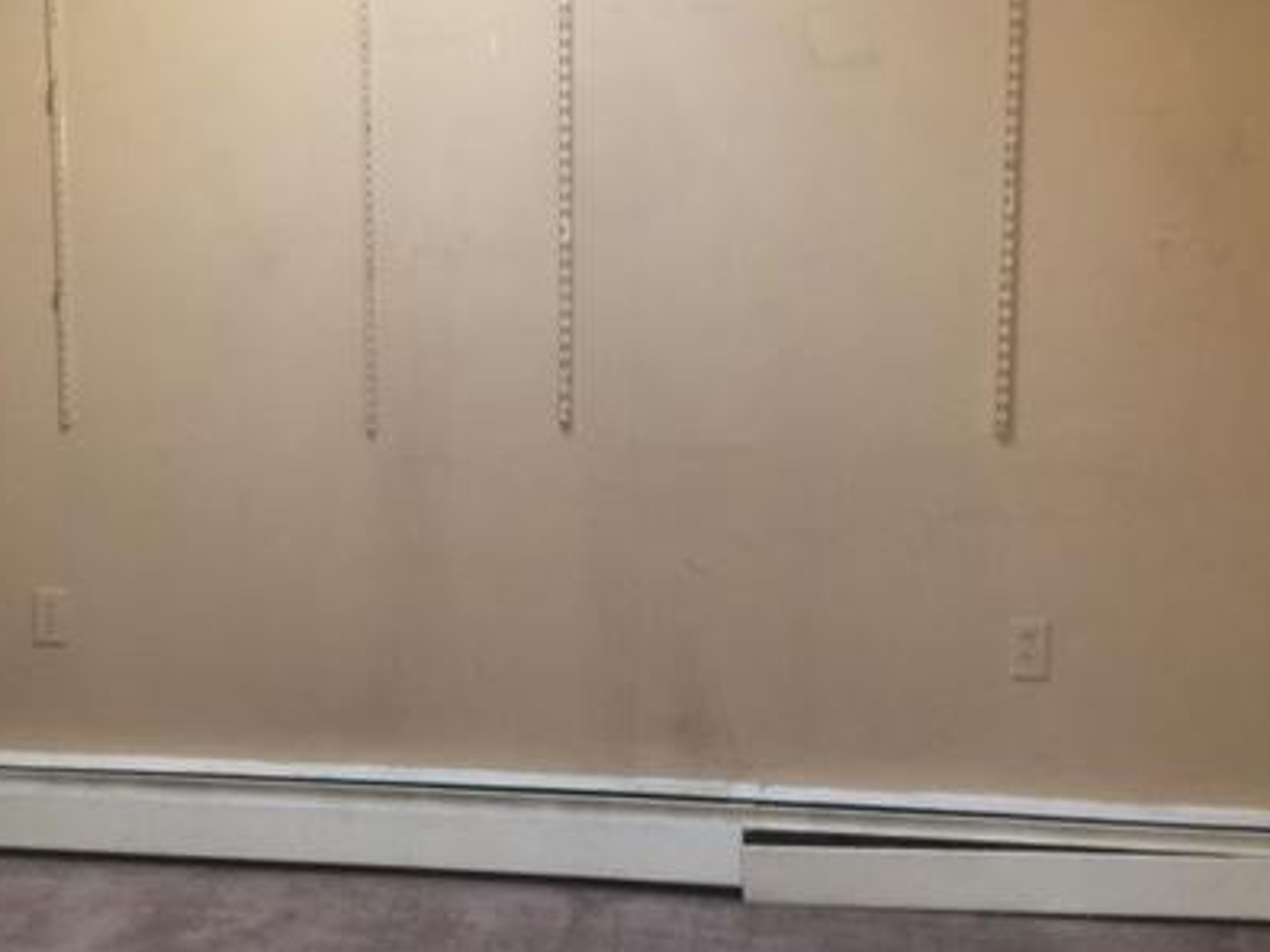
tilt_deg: -7.0
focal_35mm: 47
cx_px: 624
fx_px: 1724
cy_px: 296
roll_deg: -2.4
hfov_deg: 40.4
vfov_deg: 30.6
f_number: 2.2
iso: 100
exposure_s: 1/15
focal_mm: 4.15
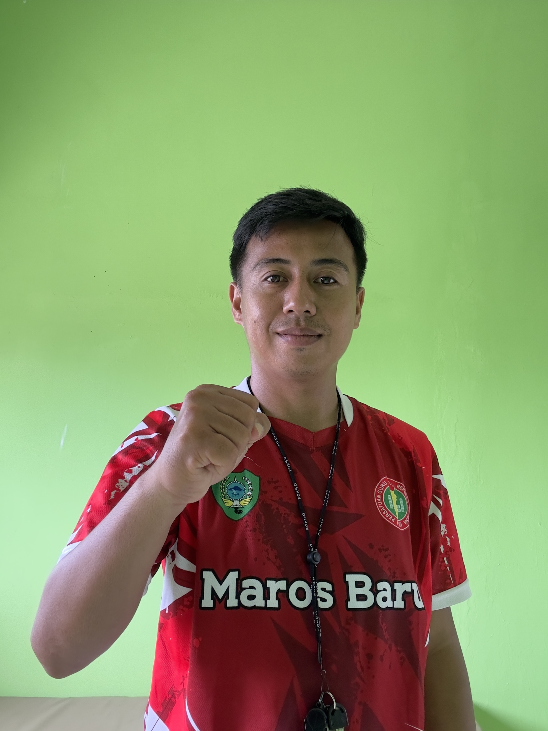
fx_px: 633
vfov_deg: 60.0
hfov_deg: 46.8
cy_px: 366
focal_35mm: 30
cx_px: 274
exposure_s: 1/61
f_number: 1.9
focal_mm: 2.69
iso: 80
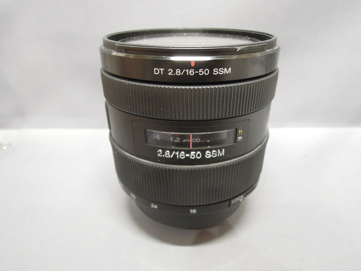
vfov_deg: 56.8
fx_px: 250
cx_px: 180
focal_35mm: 24
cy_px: 136
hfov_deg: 71.6
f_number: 2.8
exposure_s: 1/15
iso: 400
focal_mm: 4.3
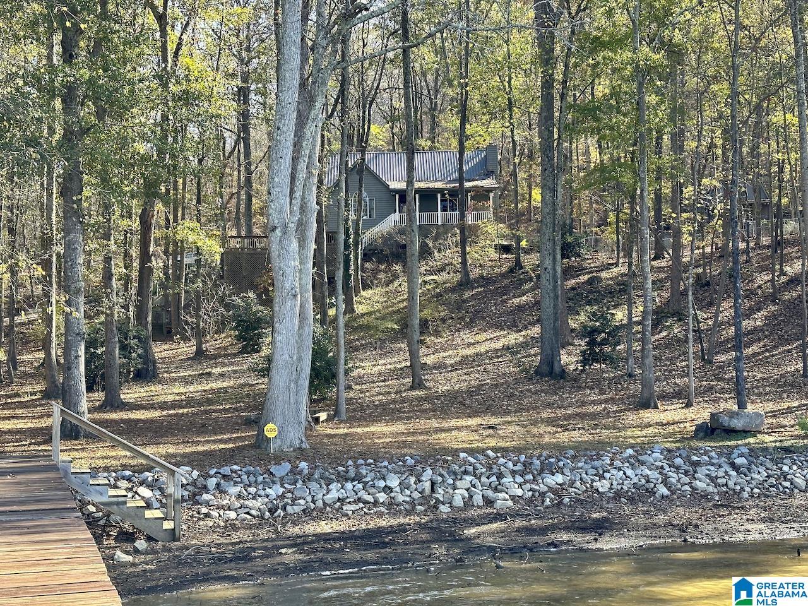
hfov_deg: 39.7
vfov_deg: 30.3
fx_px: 1120
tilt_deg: +3.7
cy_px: 303
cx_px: 404
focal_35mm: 48
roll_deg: +0.5
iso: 64
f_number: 1.78
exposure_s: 1/424
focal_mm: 6.86
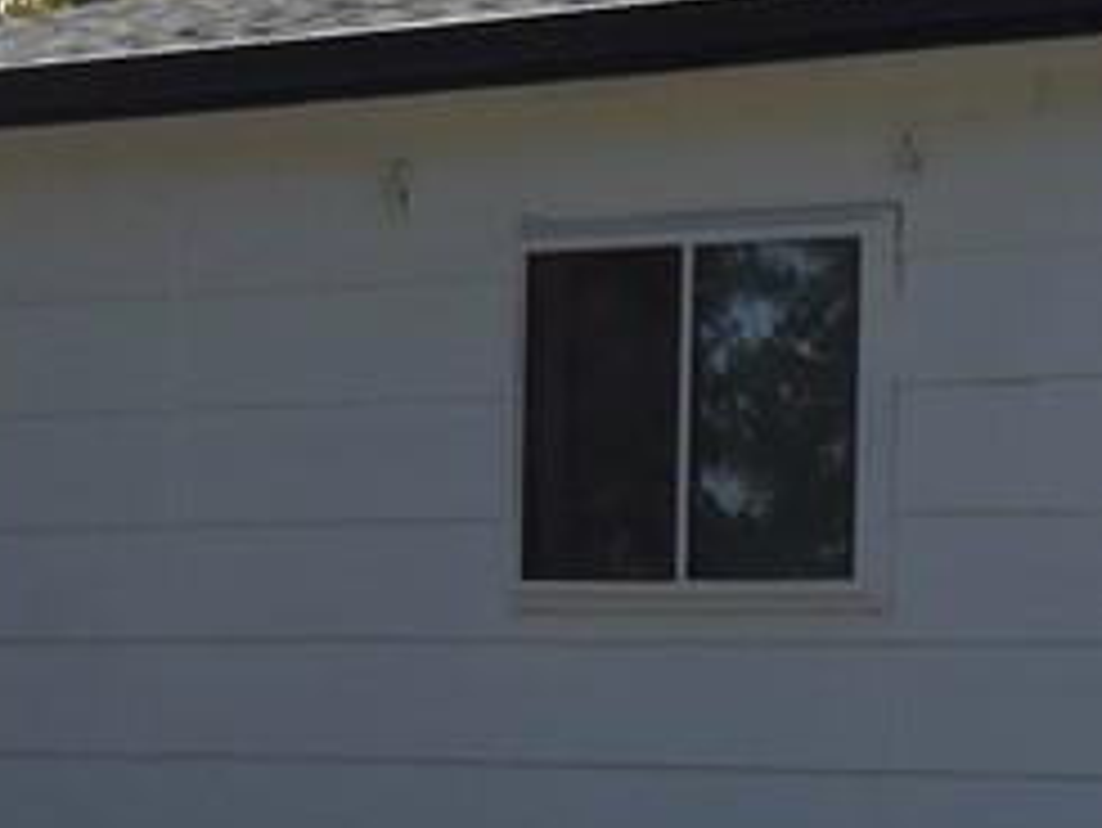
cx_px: 1817
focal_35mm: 150
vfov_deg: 9.7
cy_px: 1166
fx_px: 4778
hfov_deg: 12.3
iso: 50
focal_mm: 5.4
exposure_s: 1/2256
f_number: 1.8
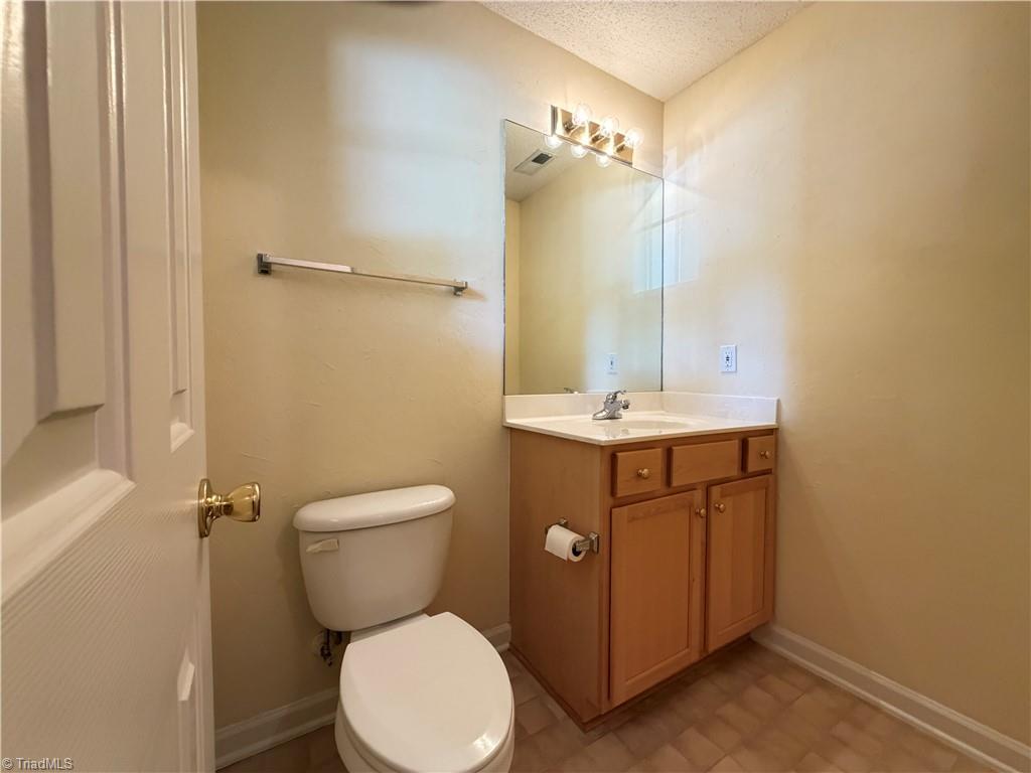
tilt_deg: -1.1
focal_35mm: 14
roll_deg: -0.2
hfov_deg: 102.1
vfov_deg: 85.7
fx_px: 417
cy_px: 386
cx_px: 516
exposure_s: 1/60
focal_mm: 2.22
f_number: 2.2
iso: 800
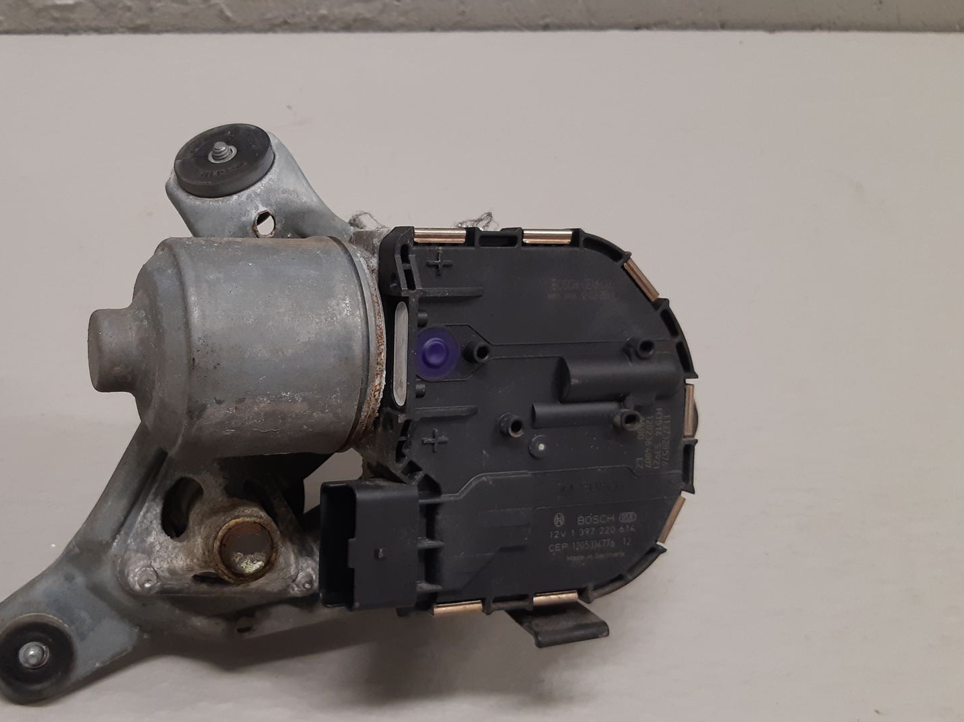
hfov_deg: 49.1
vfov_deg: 38.7
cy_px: 374
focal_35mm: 37
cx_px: 302
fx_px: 1030
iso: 125
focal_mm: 3.93
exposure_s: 1/50
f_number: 1.7
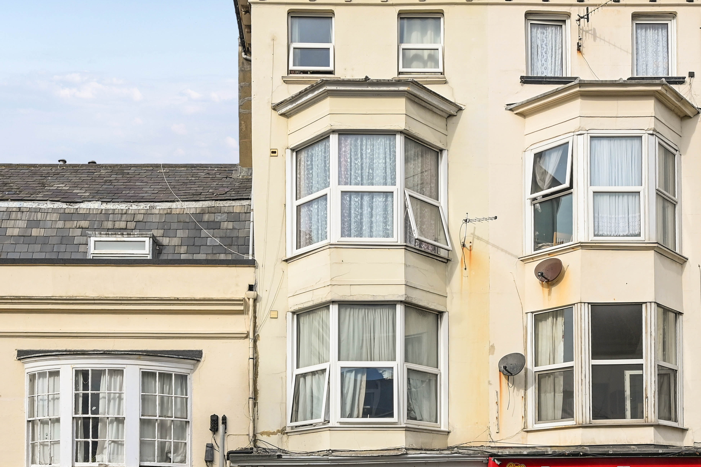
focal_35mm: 39
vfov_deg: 34.1
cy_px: 303
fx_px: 756
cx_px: 372
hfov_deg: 49.7
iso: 320
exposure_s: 1/800
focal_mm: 23.5
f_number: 8
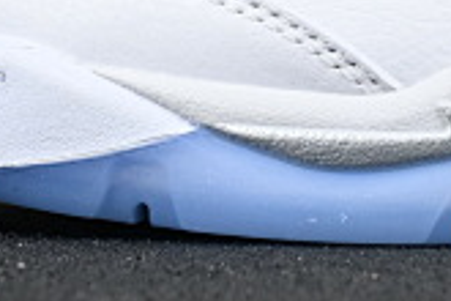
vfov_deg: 4.6
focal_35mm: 297
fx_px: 3726
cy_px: -259
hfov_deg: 6.8
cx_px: 661
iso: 500
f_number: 5.6
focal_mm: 41
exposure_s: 1/125
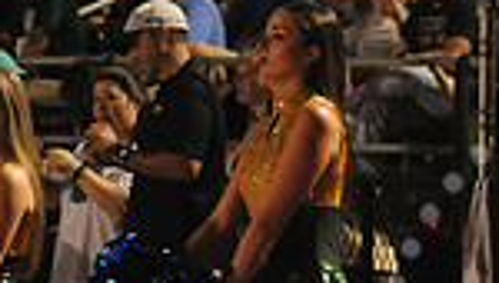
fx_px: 7224
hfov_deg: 3.9
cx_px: 689
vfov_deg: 2.2
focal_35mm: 545
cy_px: 380
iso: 5000
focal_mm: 135
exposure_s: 1/200
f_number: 5.6
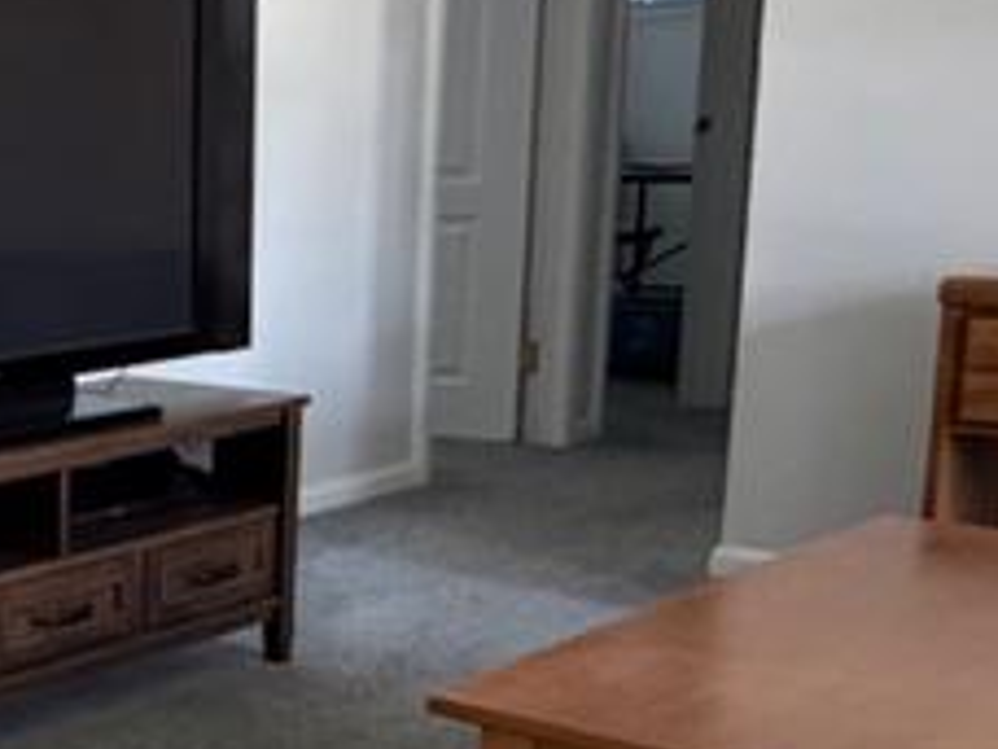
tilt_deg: -9.0
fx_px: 1816
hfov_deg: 25.2
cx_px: -394
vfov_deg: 23.2
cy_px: 460
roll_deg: +1.5
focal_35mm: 63
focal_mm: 2.22
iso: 320
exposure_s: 1/96
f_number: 2.2
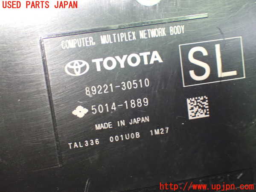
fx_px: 399
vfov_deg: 27.0
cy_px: 96
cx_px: 128
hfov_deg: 35.5
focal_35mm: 54
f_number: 3.3
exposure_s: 1/50
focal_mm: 9.65
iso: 1600
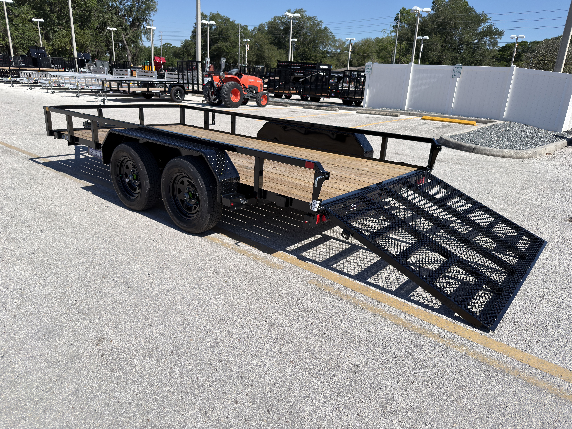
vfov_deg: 56.8
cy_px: 214
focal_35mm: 24
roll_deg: -2.7
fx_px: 397
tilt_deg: -18.8
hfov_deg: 71.6
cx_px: 286
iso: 64
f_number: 1.78
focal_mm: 6.76
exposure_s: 1/5618
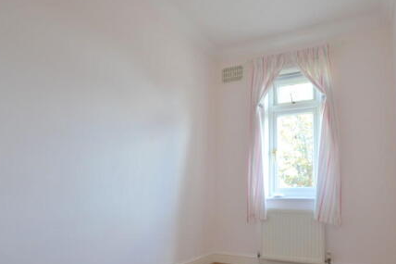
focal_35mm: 23
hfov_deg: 75.6
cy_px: 168
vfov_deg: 54.3
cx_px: 230
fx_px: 253
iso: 400
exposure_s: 1/60
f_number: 4
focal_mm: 10
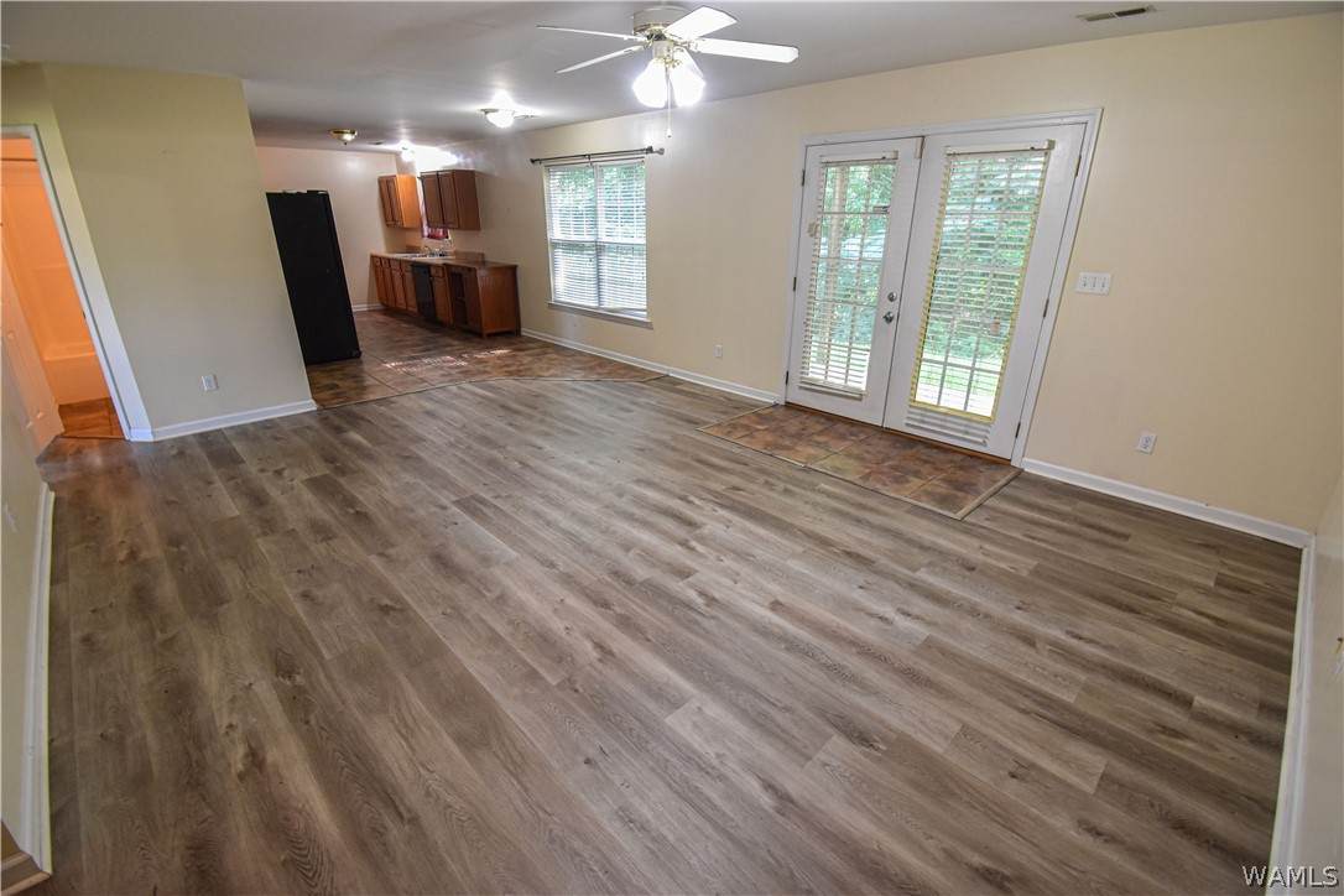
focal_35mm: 15
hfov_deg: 100.4
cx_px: 672
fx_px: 560
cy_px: 448
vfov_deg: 77.3
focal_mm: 10
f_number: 6.3
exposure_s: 1/15
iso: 800
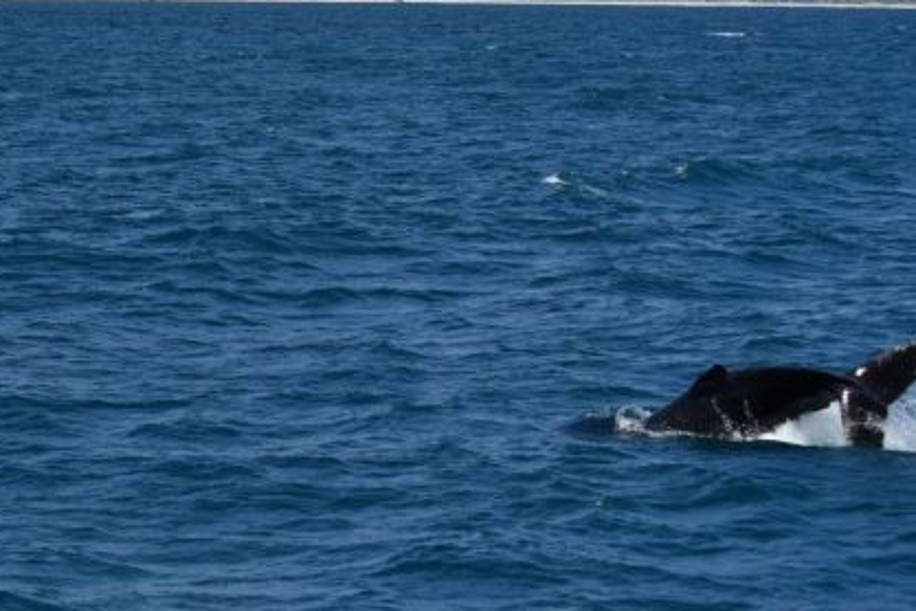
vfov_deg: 11.9
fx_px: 2926
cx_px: 178
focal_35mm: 115
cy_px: 493
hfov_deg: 17.6
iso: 400
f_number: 4.5
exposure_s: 1/8000
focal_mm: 60
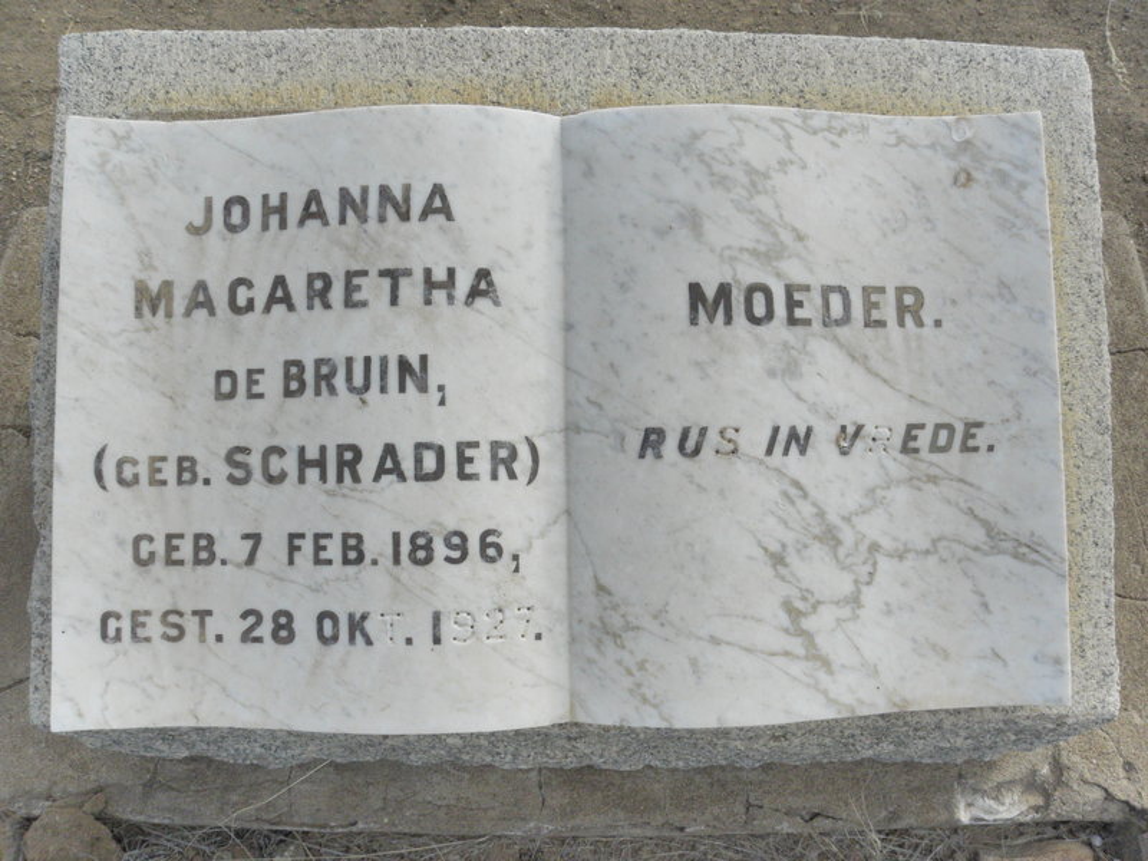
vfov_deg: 53.1
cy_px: 430
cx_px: 574
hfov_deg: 67.3
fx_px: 862
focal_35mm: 26
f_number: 6.3
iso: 200
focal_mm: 4.6
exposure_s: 1/500
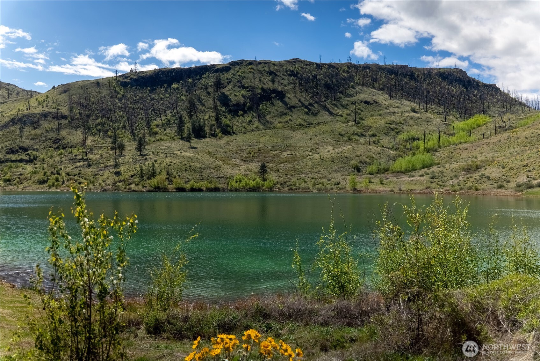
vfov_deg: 45.6
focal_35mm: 29
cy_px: 180
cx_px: 270
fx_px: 429
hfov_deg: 64.3
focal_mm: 28.6
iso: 100
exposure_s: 1/5000
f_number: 2.8
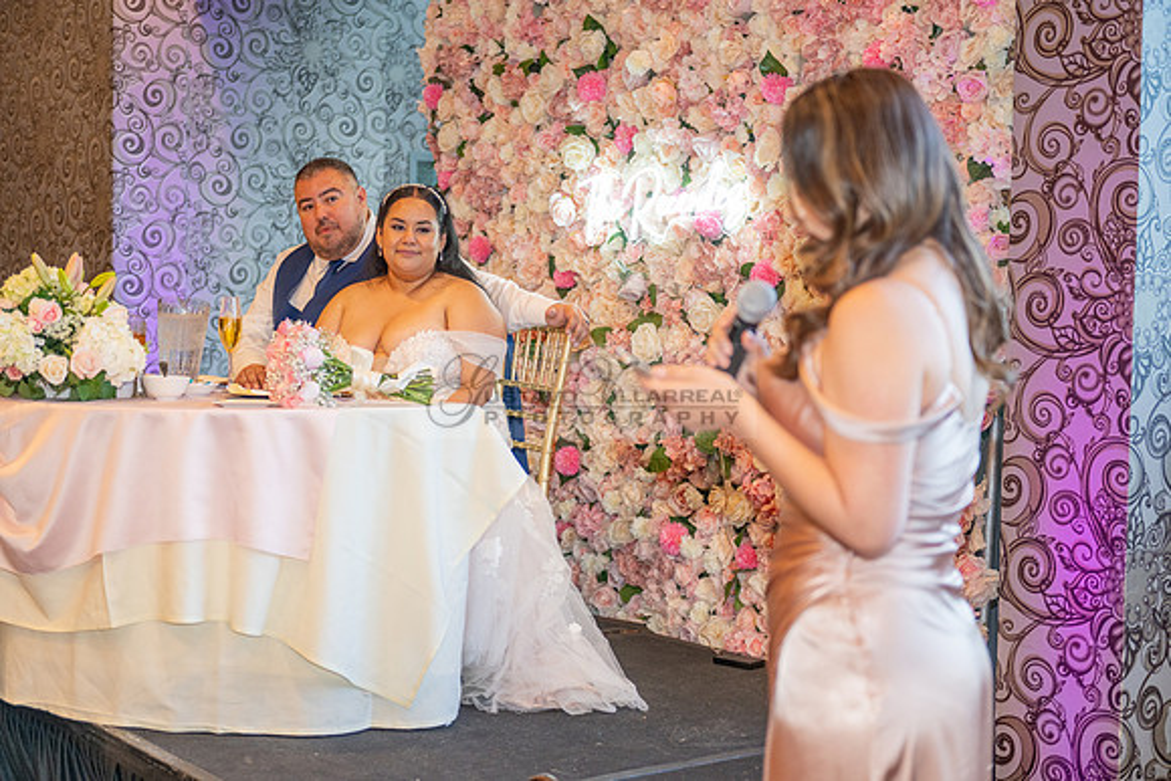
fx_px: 1822
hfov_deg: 35.6
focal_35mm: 56
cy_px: 390
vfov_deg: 24.2
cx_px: 586
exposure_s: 1/125
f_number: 2.8
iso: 1000
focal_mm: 56
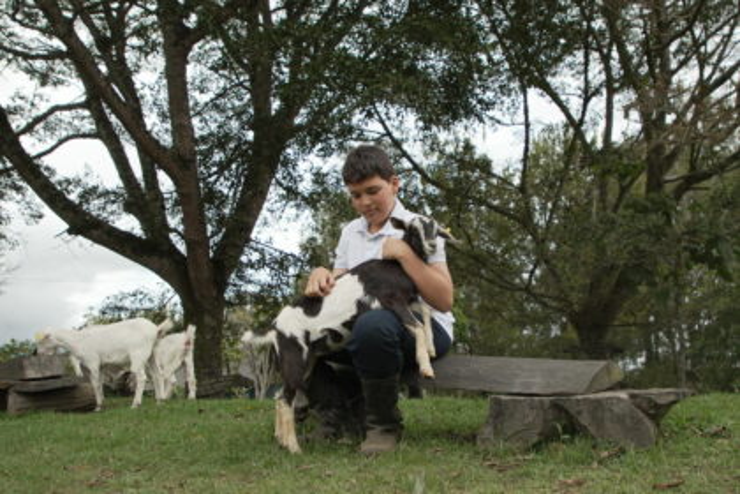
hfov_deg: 53.1
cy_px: 247
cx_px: 370
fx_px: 740
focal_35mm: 36
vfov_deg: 36.9
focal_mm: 24
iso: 500
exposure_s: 1/2500
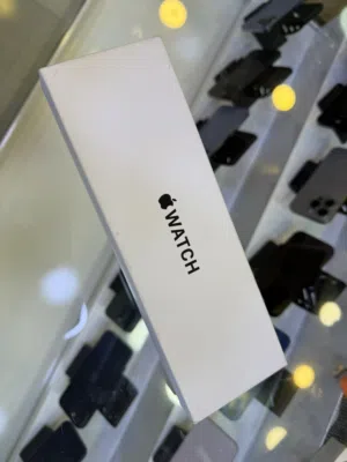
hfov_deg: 56.8
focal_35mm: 24
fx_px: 321
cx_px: 174
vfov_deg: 71.6
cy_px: 231
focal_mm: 6.76
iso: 64
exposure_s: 1/228
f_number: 1.78
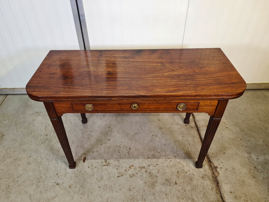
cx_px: 134
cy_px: 101
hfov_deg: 67.3
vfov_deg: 53.1
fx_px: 202
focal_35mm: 26
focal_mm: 5.4
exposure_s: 1/50
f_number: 1.8
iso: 125
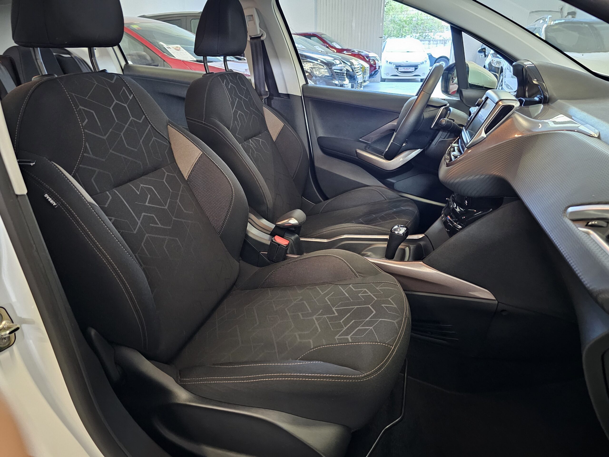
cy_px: 228
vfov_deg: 58.9
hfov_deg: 73.9
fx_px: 405
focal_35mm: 23
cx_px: 304
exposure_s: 1/24
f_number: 1.7
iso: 1000
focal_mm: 6.3
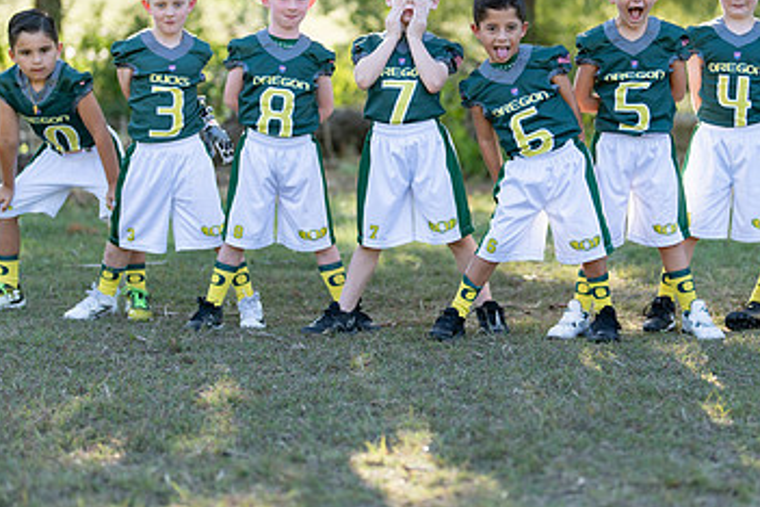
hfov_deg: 21.8
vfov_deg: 14.7
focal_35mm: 93
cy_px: 146
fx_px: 1963
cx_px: 516
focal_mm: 50
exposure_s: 1/1250
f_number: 1.2
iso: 100
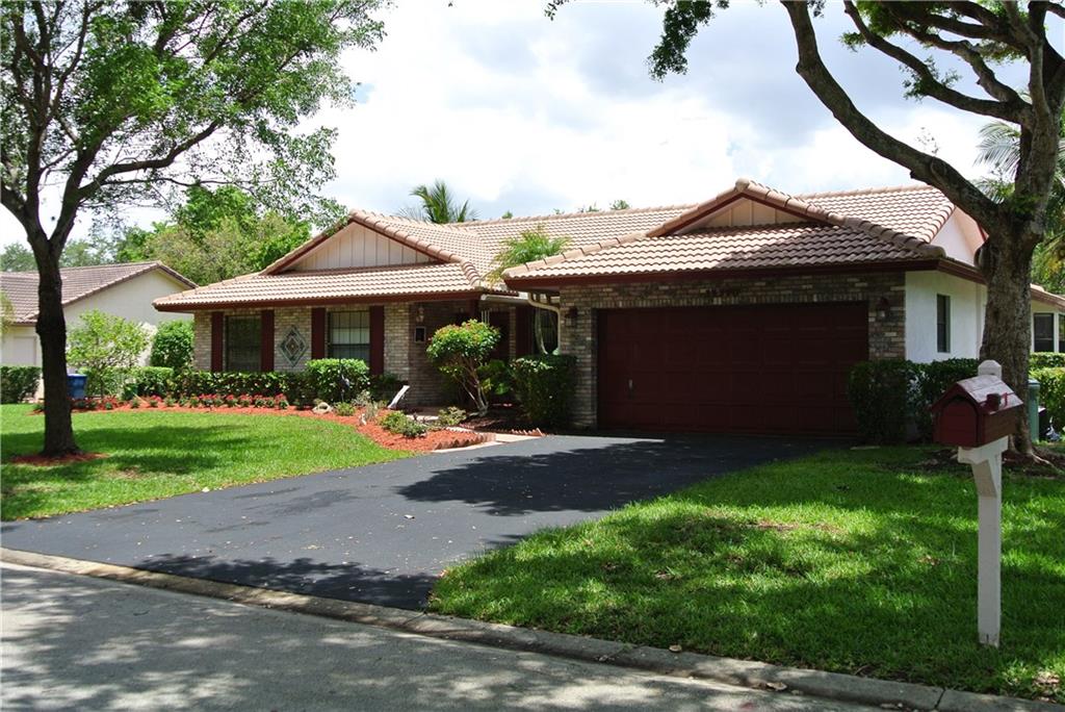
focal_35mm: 37
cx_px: 532
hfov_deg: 51.9
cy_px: 356
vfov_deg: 36.0
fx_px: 1095
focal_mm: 14
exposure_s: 1/500
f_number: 4.5
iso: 100
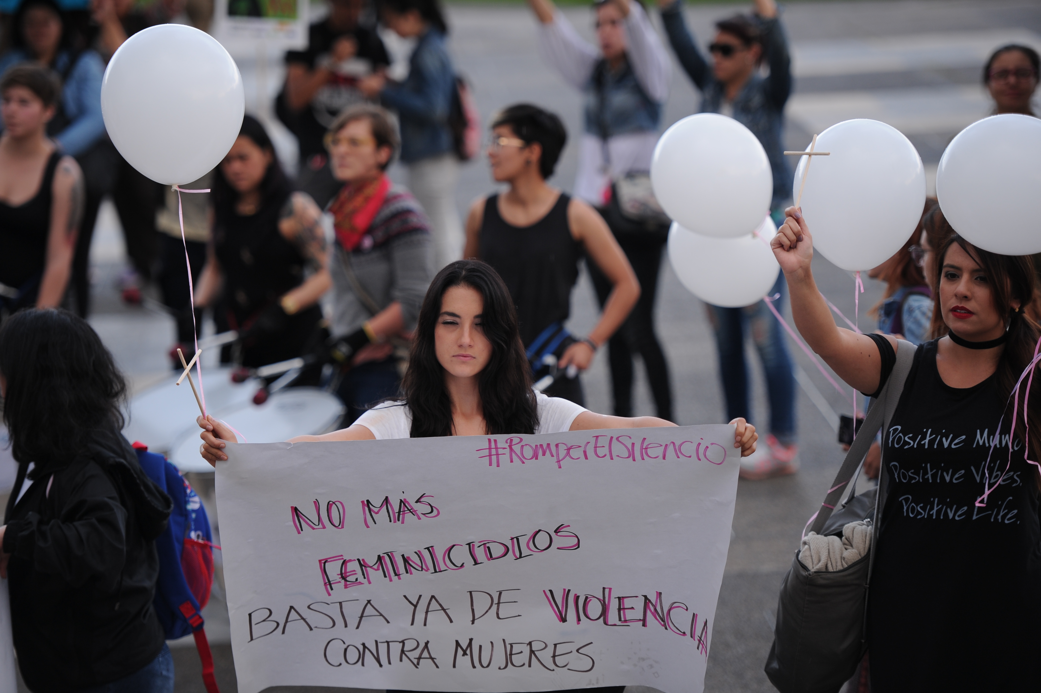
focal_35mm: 160
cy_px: 346
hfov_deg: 12.8
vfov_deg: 8.6
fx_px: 4624
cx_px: 520
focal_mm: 160
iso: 400
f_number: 2.8
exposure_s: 1/320
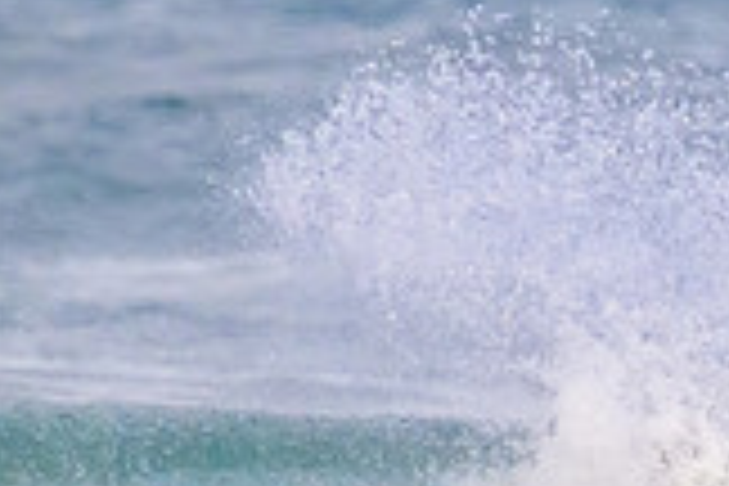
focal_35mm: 2998
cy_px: 596
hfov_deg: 0.7
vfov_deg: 0.5
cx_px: 1287
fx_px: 60705
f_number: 11
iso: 4500
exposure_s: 1/2000
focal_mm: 800
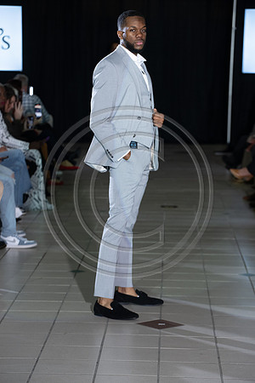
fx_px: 1296
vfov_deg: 16.8
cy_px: 192
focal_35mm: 122
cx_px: 128
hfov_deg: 11.2
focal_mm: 122
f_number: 5
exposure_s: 1/160
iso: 1250
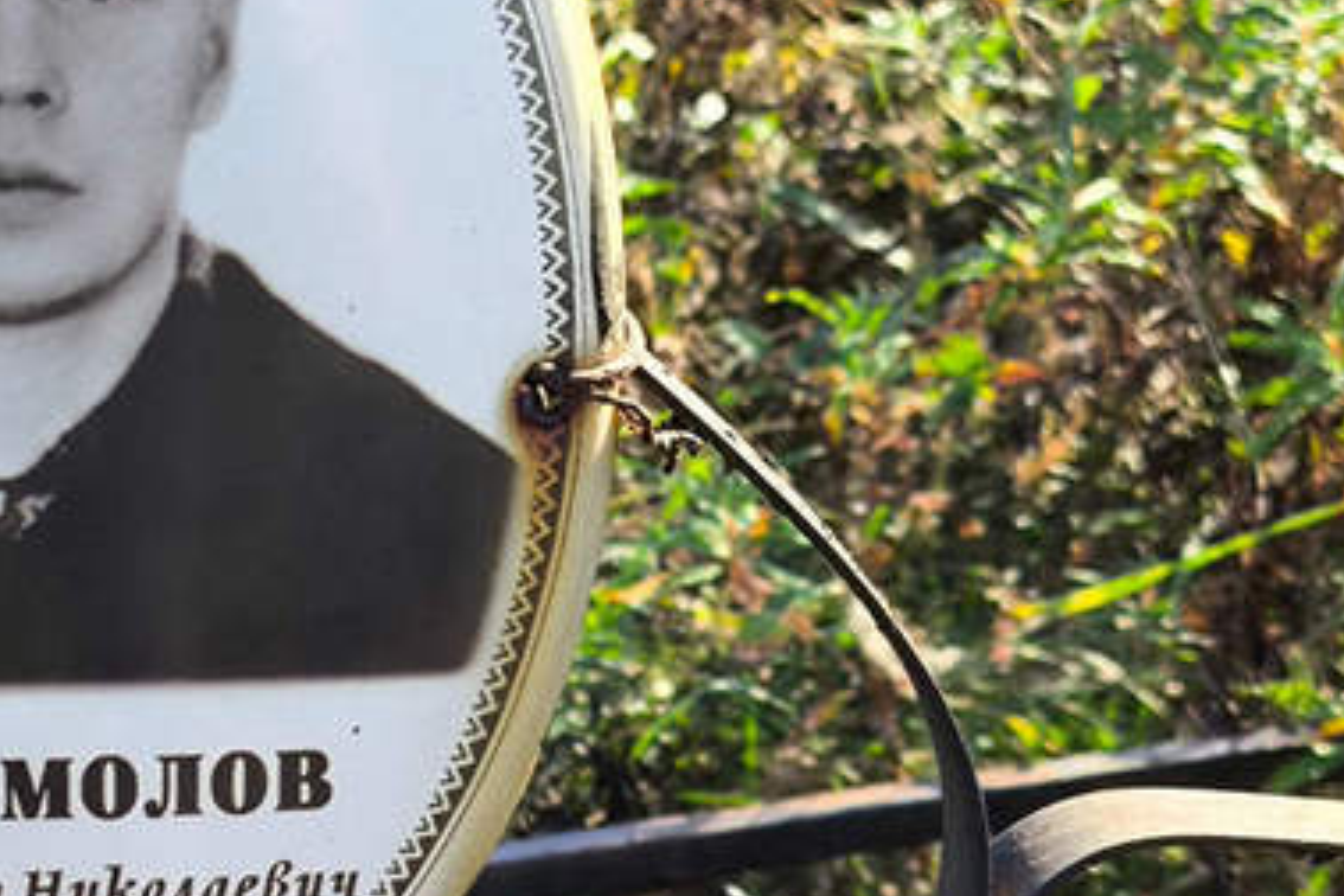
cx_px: 133
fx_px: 4106
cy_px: 818
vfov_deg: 12.4
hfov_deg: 18.3
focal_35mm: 110
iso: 50
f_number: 1.7
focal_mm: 4.71
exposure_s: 1/264
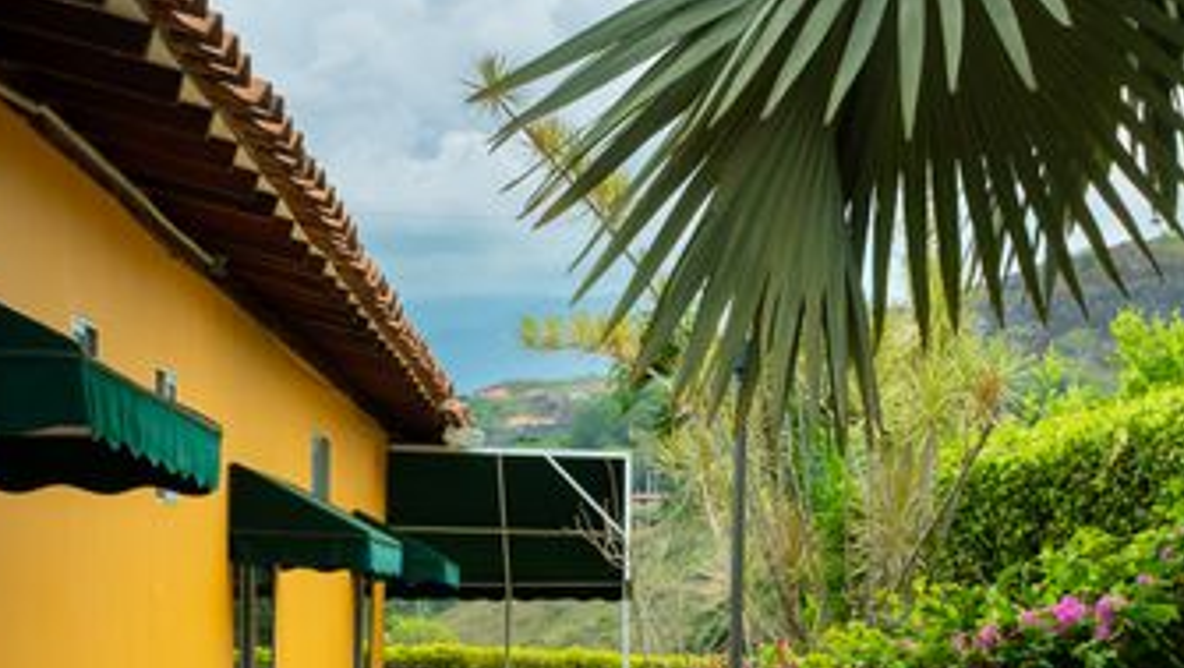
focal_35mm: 75
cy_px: 619
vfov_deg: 15.9
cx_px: 786
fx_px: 2356
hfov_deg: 28.0
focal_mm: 18
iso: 400
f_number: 9
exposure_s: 1/200
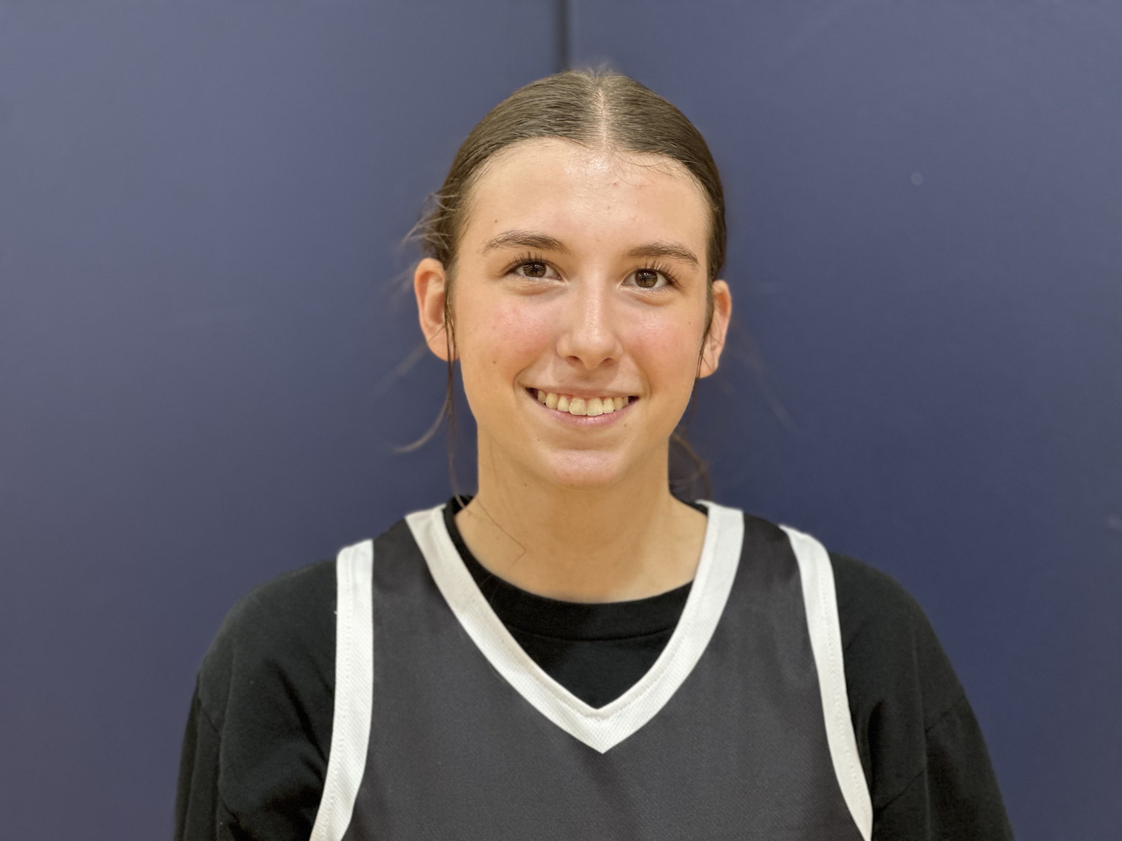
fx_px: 2496
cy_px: 420
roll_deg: +0.9
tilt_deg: -7.5
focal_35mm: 77
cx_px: 561
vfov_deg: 19.1
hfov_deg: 25.3
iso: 250
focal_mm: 9
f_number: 2.8
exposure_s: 1/68
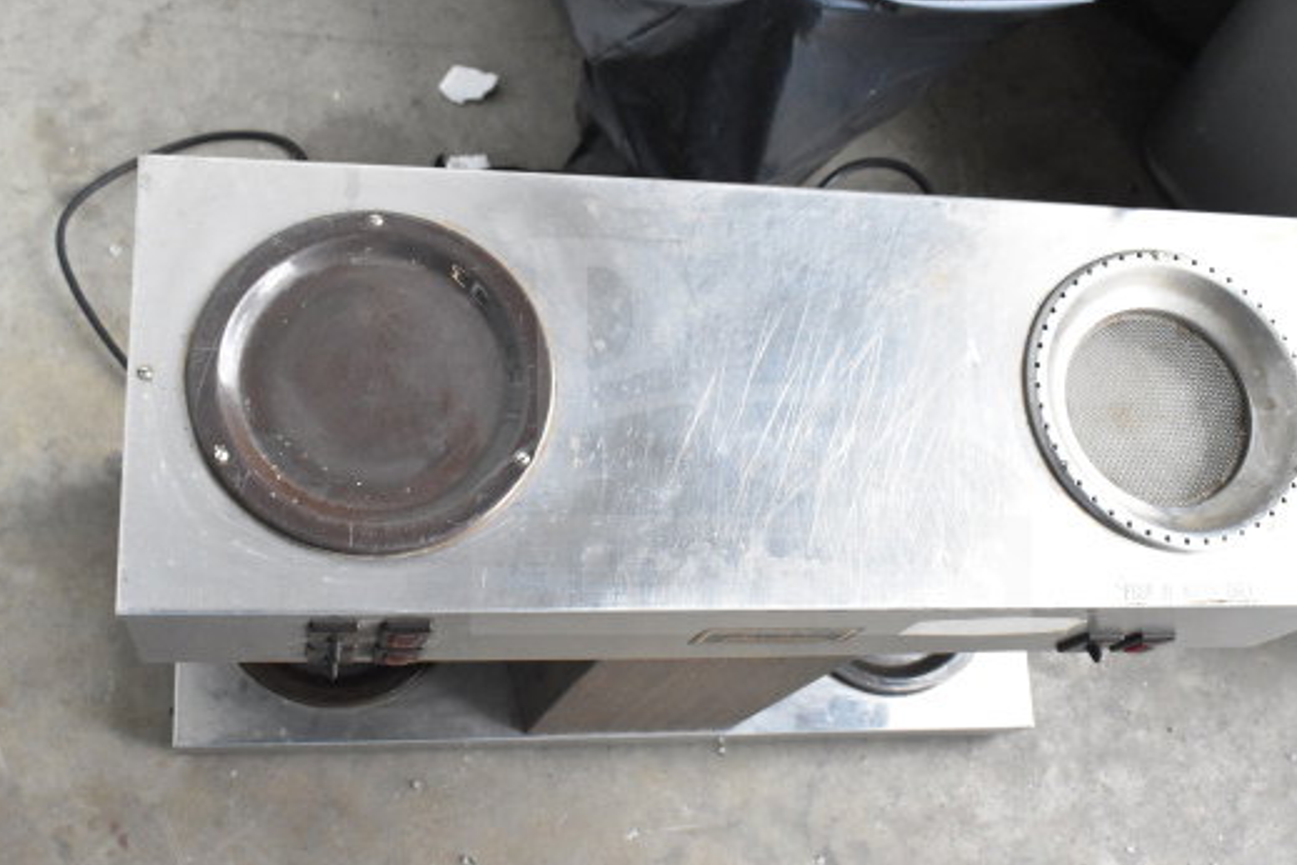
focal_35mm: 48
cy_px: 436
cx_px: 750
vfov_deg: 28.3
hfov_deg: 41.3
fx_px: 1714
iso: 6400
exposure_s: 1/320
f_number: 9
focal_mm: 27
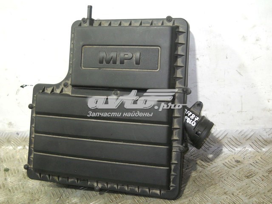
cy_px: 102
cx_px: 136
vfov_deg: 35.1
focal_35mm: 41
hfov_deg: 45.8
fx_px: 322
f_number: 3.1
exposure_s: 1/30
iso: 250
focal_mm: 6.72
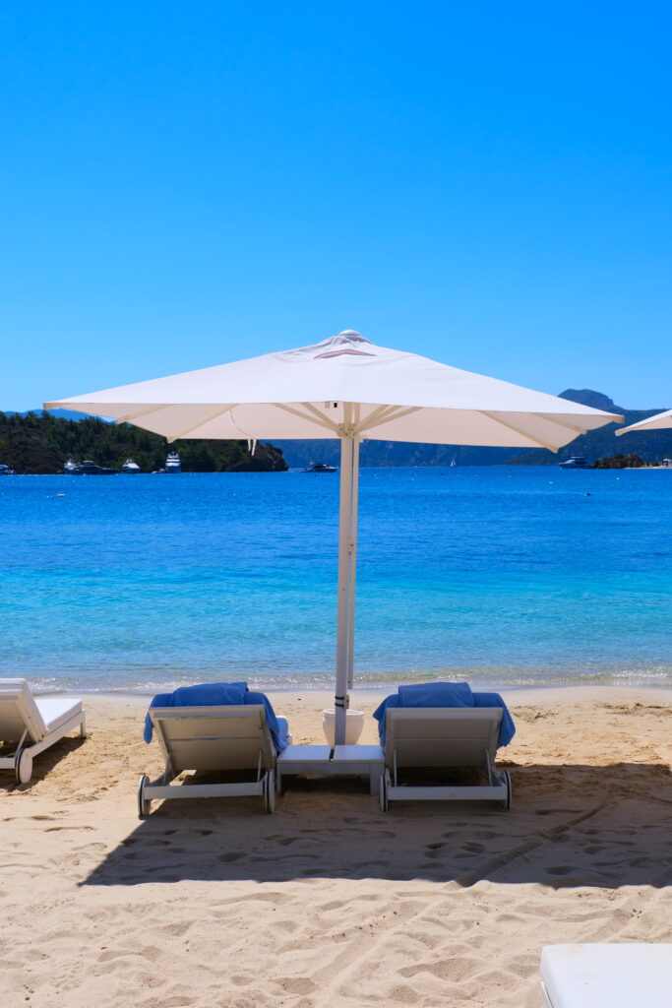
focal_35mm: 40
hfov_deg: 33.4
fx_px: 1120
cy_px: 504
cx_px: 336
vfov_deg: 48.5
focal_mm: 26.6
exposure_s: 1/1400
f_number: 7.1
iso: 320
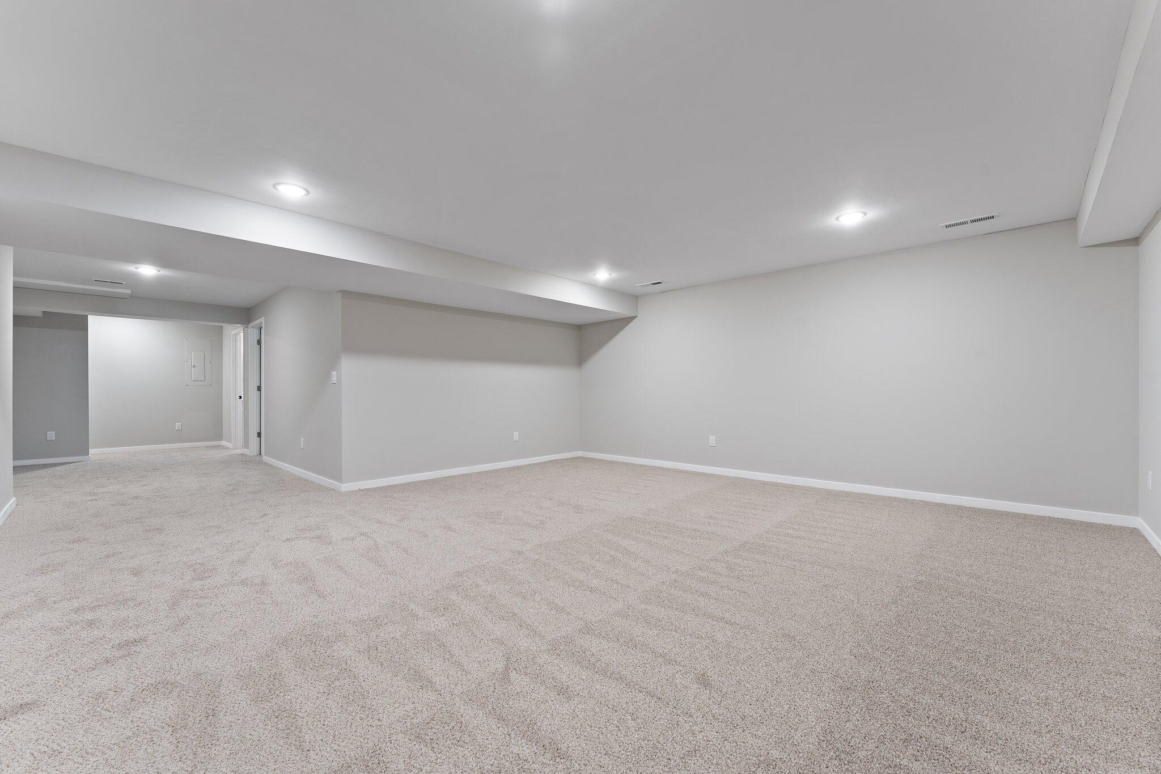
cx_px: 580
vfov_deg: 81.2
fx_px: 451
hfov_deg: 104.3
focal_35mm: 14
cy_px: 387
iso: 500
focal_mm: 14
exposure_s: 1/2
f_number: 8
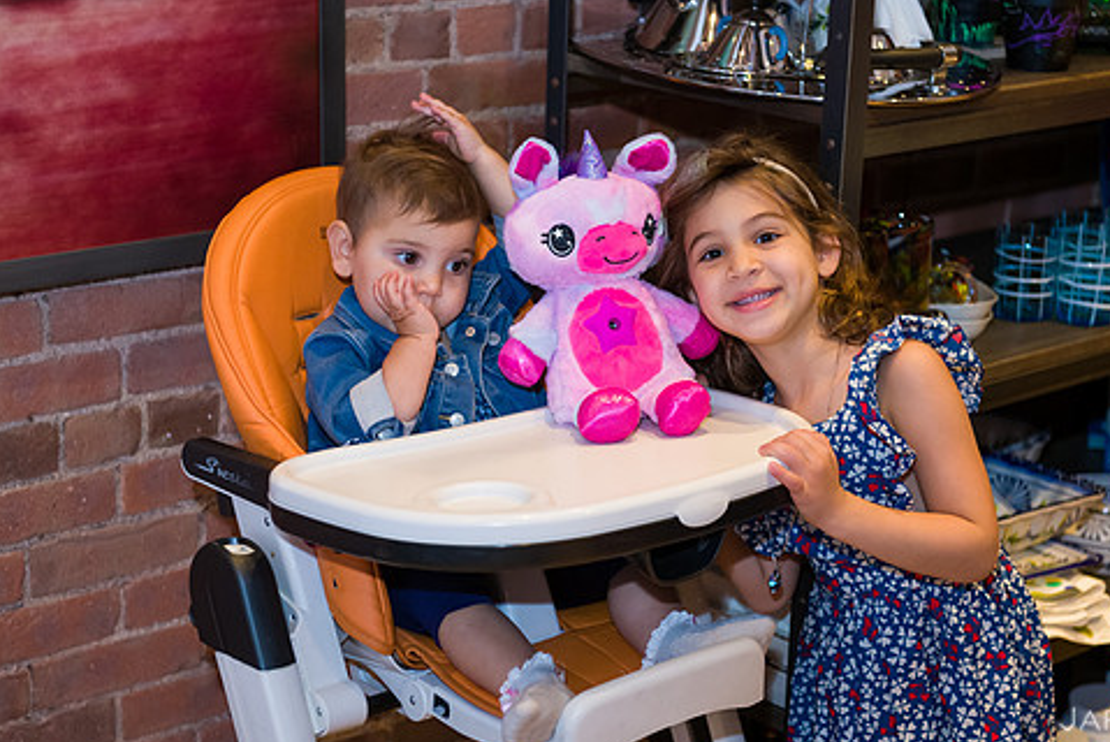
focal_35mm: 75
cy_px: 333
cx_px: 609
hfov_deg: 27.0
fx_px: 2314
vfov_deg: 18.2
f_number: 3.2
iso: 1250
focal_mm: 62
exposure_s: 1/125
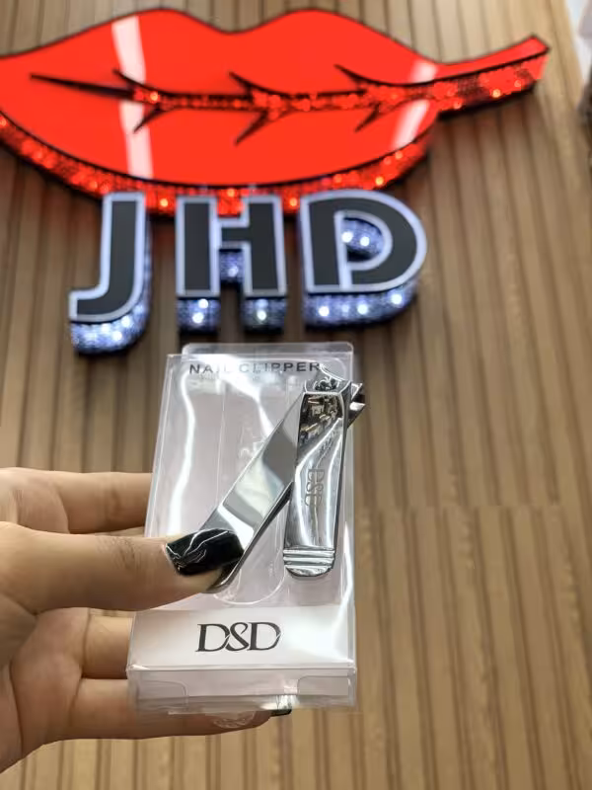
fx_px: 1186
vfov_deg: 36.8
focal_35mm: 52
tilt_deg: +30.4
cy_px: 395
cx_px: 296
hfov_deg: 28.0
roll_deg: +2.2
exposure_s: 1/100
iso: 32
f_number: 2.4
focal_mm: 6
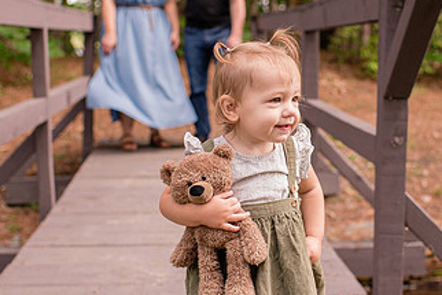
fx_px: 774
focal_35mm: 63
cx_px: 273
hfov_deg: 31.8
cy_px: 138
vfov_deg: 21.6
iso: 400
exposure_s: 1/640
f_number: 2.8
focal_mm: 35
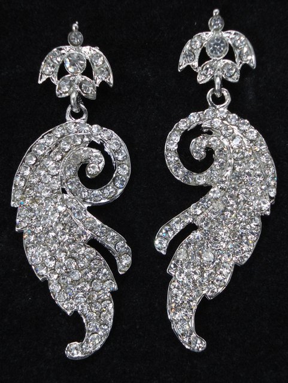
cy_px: 192
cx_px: 144
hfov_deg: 38.7
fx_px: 410
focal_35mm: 37
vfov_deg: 50.1
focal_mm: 6.7
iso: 80
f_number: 3.2
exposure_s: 1/40
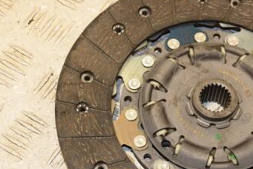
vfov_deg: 12.3
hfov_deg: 18.3
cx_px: 194
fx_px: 780
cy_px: 111
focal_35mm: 111
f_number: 7.1
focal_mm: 40
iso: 800
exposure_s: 1/200
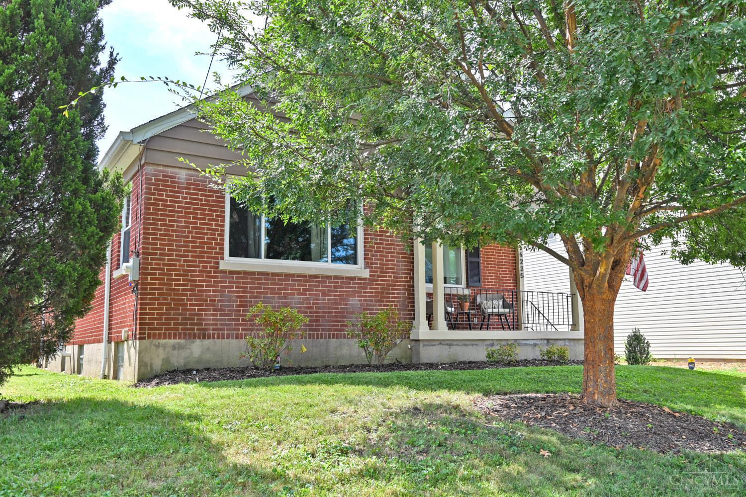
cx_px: 373
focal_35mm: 30
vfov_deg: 43.6
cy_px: 248
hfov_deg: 61.9
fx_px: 622
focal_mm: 30
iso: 125
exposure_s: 1/250
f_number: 5.6
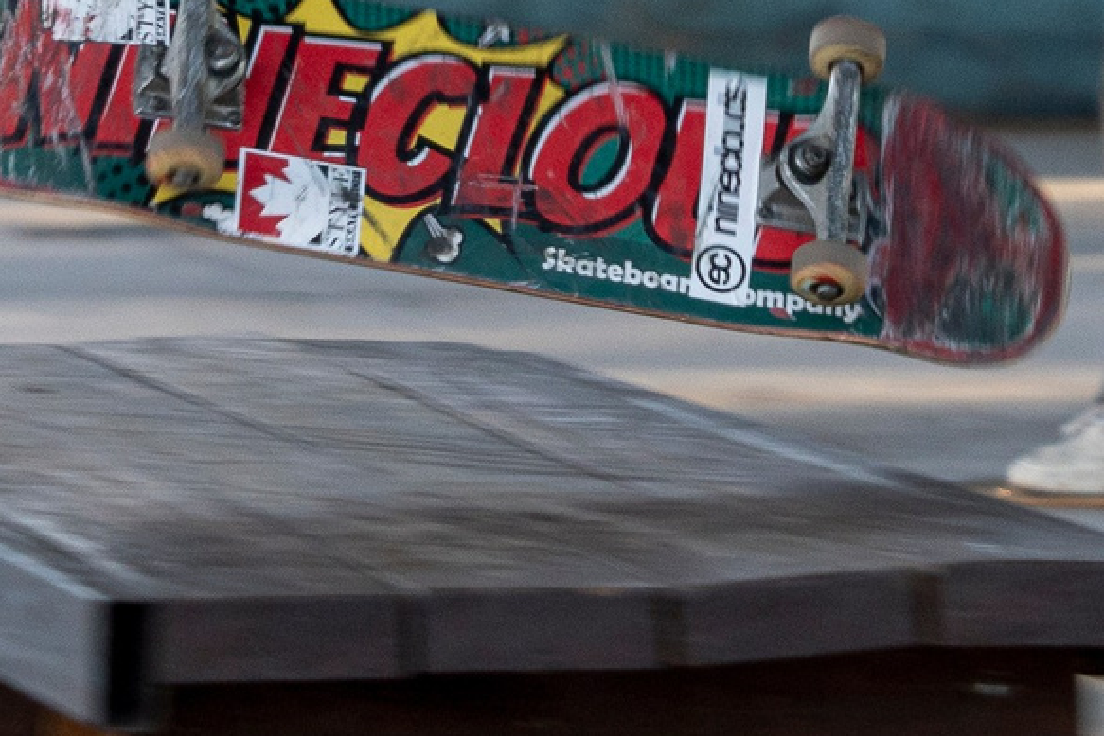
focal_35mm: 562
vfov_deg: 2.4
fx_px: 17238
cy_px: -415
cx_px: 453
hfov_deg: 3.7
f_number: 2.8
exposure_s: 1/200
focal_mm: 83
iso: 250
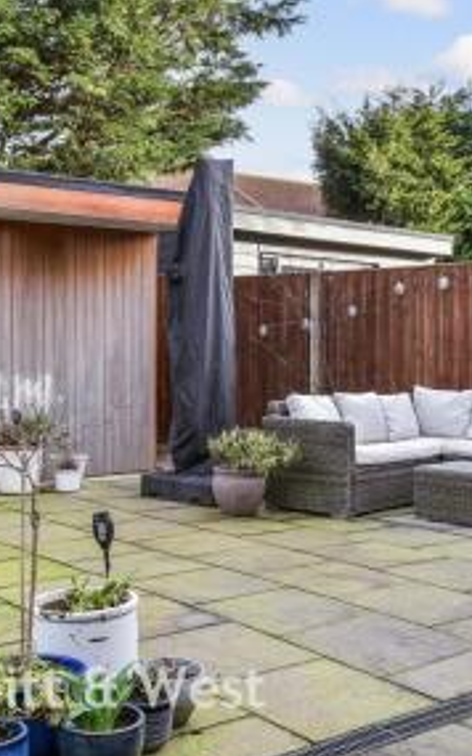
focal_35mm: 51
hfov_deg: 25.3
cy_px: 399
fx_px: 1050
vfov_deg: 39.6
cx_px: 257
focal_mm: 20
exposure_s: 1/60
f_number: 8
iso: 200
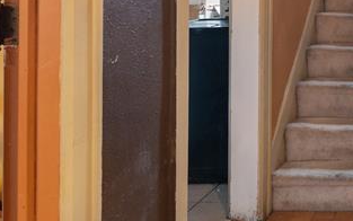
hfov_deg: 19.1
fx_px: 963
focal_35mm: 100
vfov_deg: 12.9
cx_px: 473
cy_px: 2
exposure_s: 1.3
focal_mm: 30
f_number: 9
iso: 320
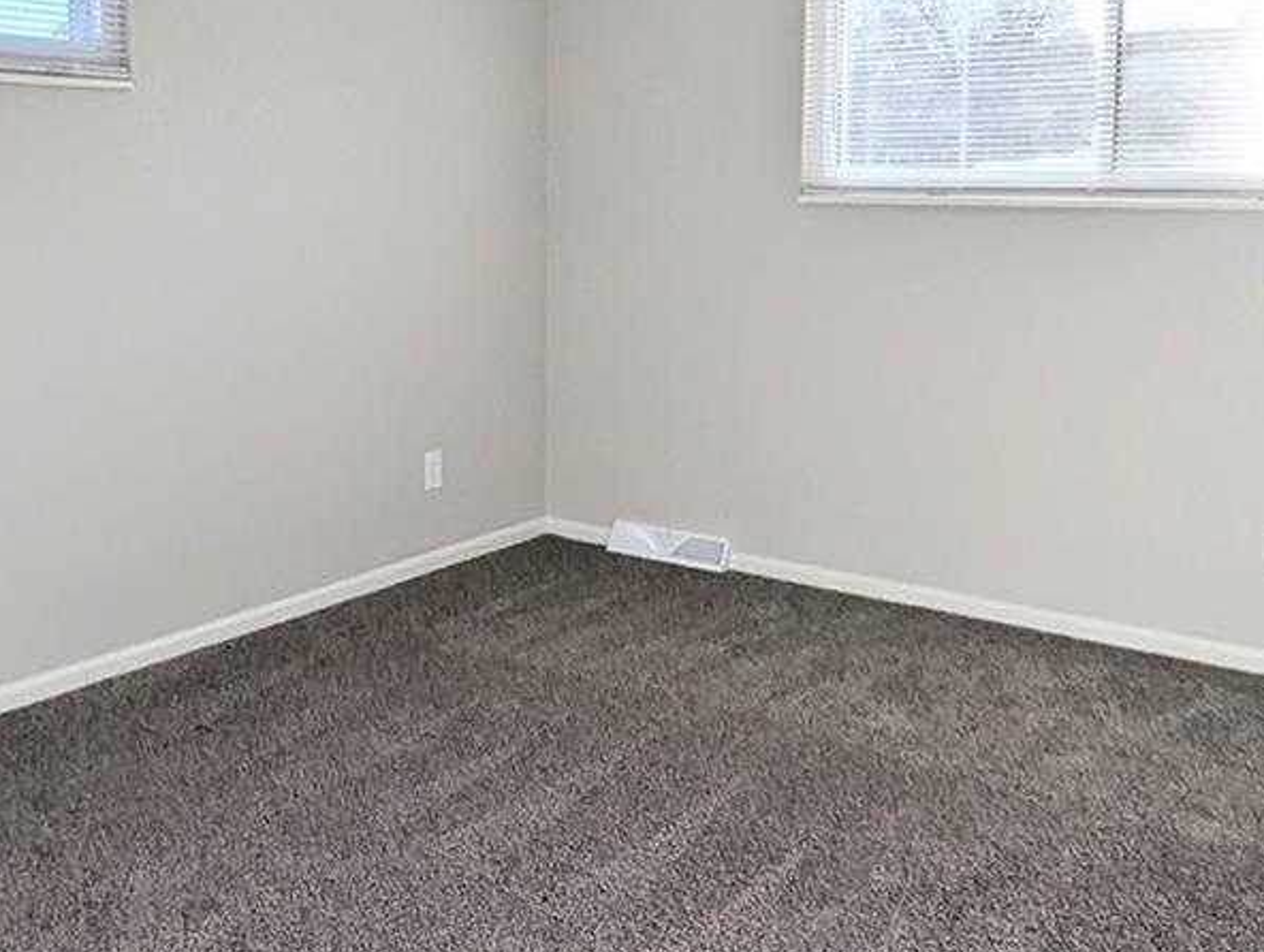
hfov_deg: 52.3
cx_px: 521
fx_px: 1280
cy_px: 280
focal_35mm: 35
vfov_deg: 40.0
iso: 49
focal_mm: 1.95
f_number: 2.2
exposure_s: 1/178
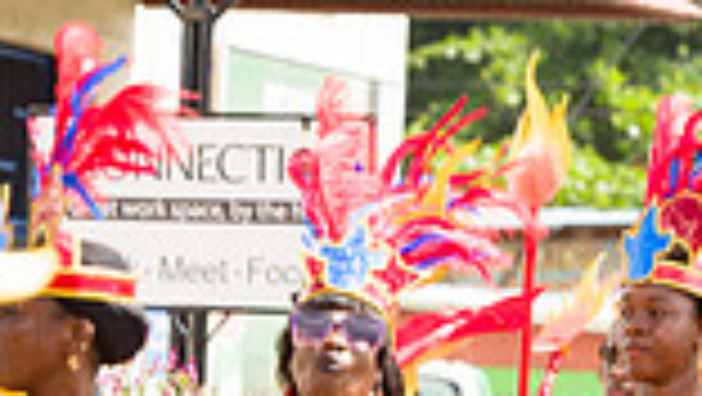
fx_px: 9761
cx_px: 648
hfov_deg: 4.1
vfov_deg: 2.3
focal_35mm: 524
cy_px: 500
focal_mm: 135
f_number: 6.3
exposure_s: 1/160
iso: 100
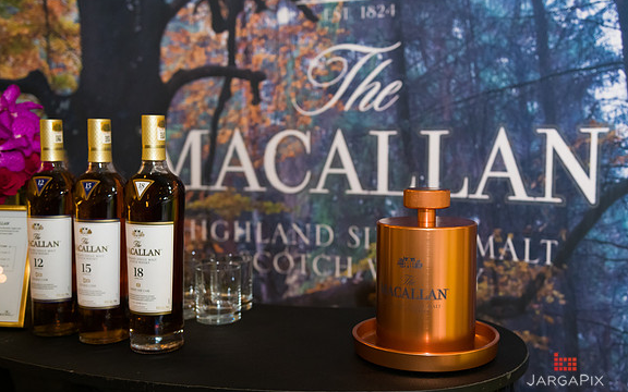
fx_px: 685
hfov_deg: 49.1
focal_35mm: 40
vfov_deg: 32.0
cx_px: 361
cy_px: 199
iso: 1600
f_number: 3.2
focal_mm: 34
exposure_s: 1/125
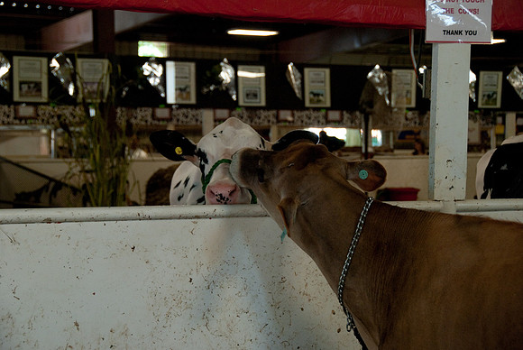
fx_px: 1309
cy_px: 175
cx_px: 262
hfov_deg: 22.6
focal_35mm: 90
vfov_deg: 15.2
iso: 400
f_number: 5
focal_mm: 60
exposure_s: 1/60
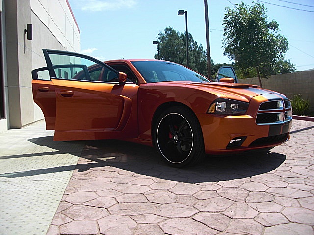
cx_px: 157
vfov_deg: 39.7
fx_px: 327
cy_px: 118
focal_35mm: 36
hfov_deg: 51.4
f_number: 2.8
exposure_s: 1/800
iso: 50
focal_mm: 6.3
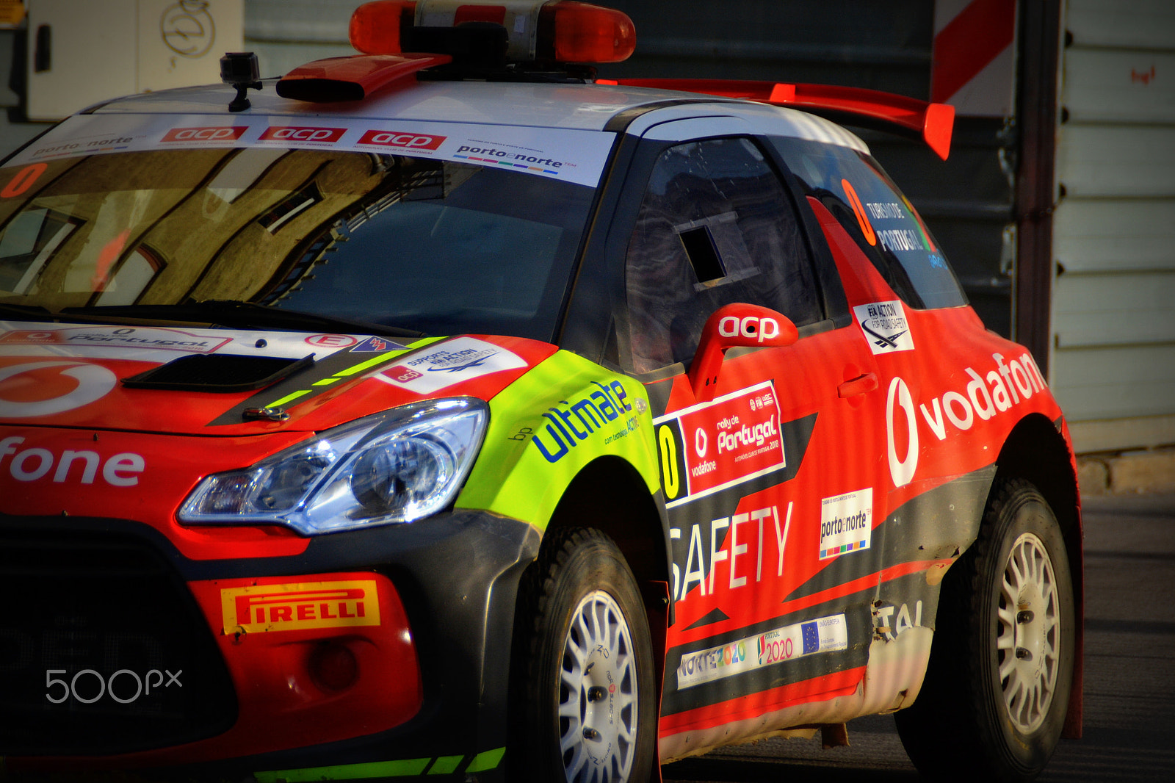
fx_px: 9789
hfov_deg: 6.9
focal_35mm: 300
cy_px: 392
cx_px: 588
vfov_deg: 4.6
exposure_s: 1/1250
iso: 400
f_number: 6.3
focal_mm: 200
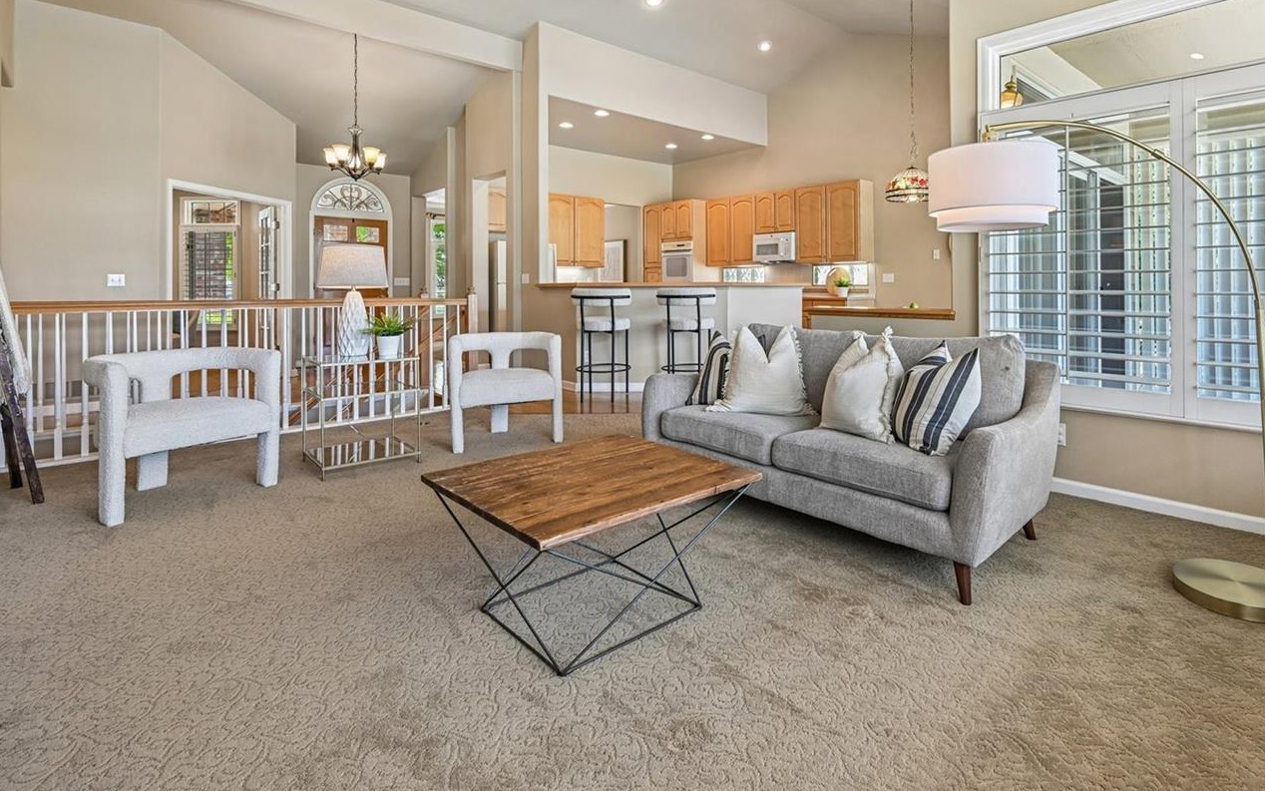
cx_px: 740
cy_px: 280
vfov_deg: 63.8
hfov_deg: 90.2
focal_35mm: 18
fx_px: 621
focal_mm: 14
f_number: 6.3
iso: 140
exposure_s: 1/15
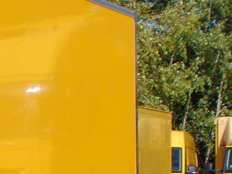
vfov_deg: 9.0
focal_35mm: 164
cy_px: 198
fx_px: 1099
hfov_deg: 11.5
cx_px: -129
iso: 80
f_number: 9
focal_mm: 9
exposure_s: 1/250
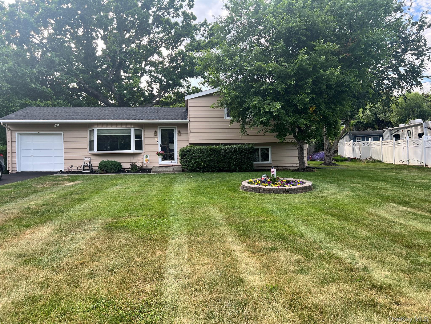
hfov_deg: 67.3
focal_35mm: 26
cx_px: 216
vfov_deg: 53.1
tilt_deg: -0.4
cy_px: 162
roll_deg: +0.7
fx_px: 324
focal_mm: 5.7
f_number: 1.5
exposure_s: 1/597
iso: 50
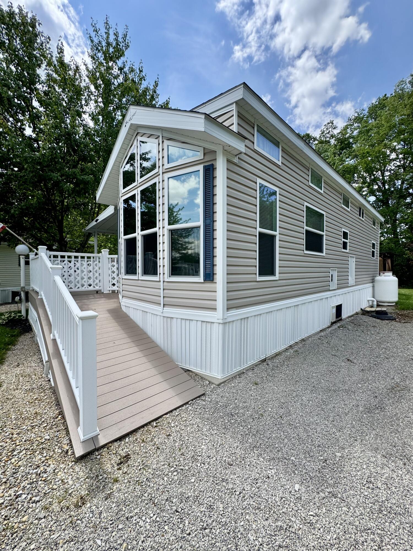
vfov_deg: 102.1
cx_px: 206
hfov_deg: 85.7
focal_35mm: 14
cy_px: 276
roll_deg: +1.0
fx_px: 223
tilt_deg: -2.8
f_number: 2.2
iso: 50
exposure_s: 1/993
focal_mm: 2.22
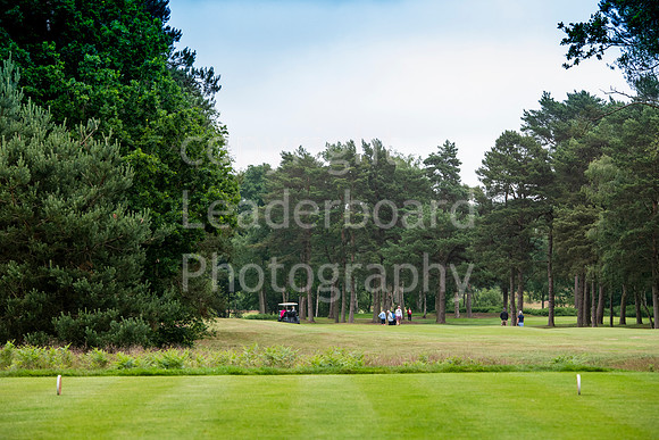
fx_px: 2380
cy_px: 220
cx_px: 330
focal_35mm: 130
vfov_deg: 10.6
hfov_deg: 15.8
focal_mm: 130
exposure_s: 1/320
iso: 640
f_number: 7.1
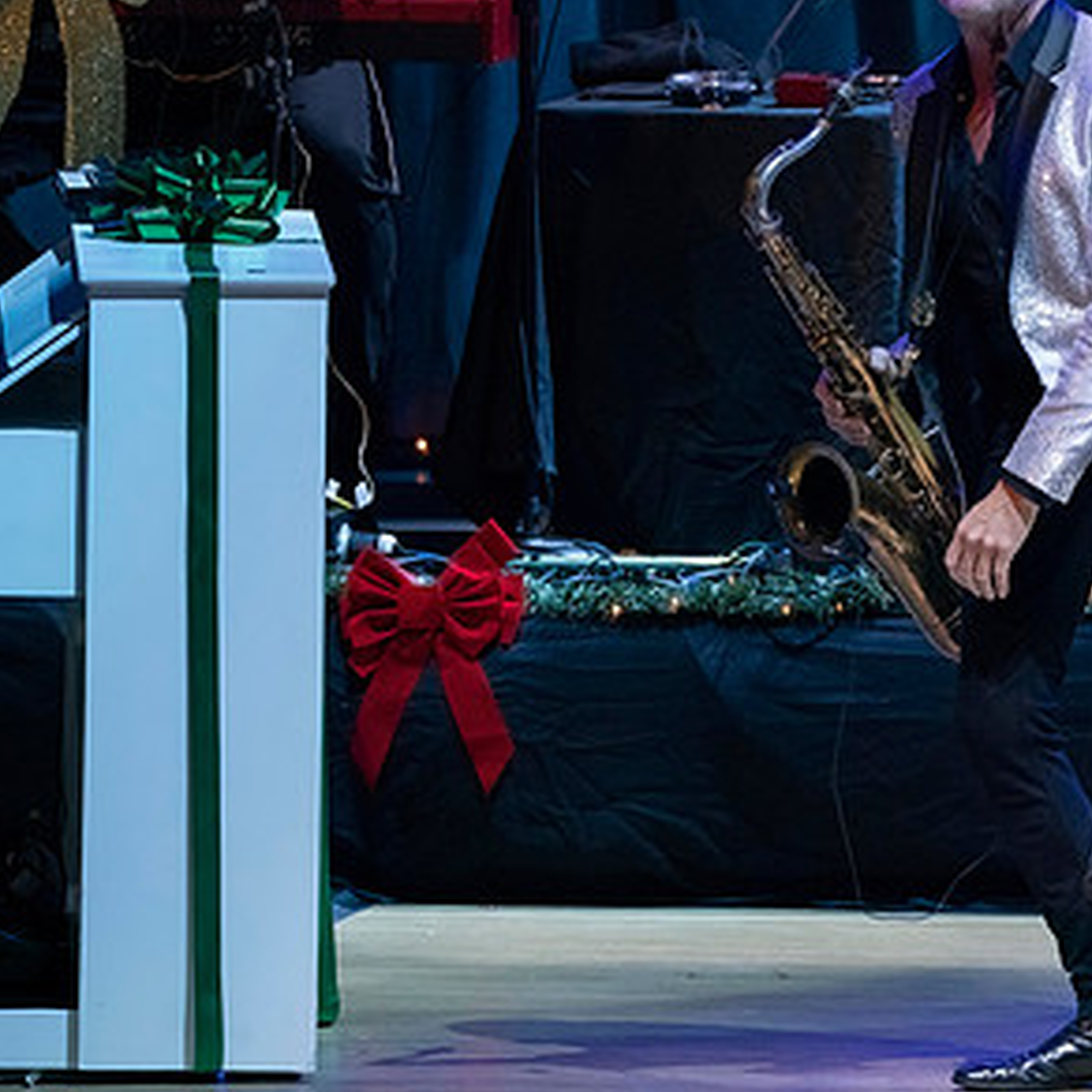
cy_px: 524
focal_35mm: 708
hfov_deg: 2.5
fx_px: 25269
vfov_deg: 2.5
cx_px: 934
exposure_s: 1/320
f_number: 9
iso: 5000
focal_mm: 358
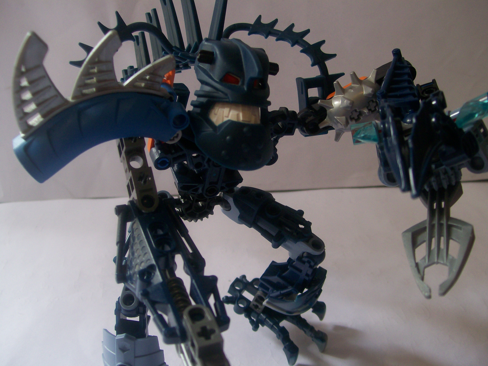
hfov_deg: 51.4
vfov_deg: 39.7
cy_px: 183
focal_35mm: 36
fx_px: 508
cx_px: 244
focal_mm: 6
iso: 80
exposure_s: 1/68
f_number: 2.7
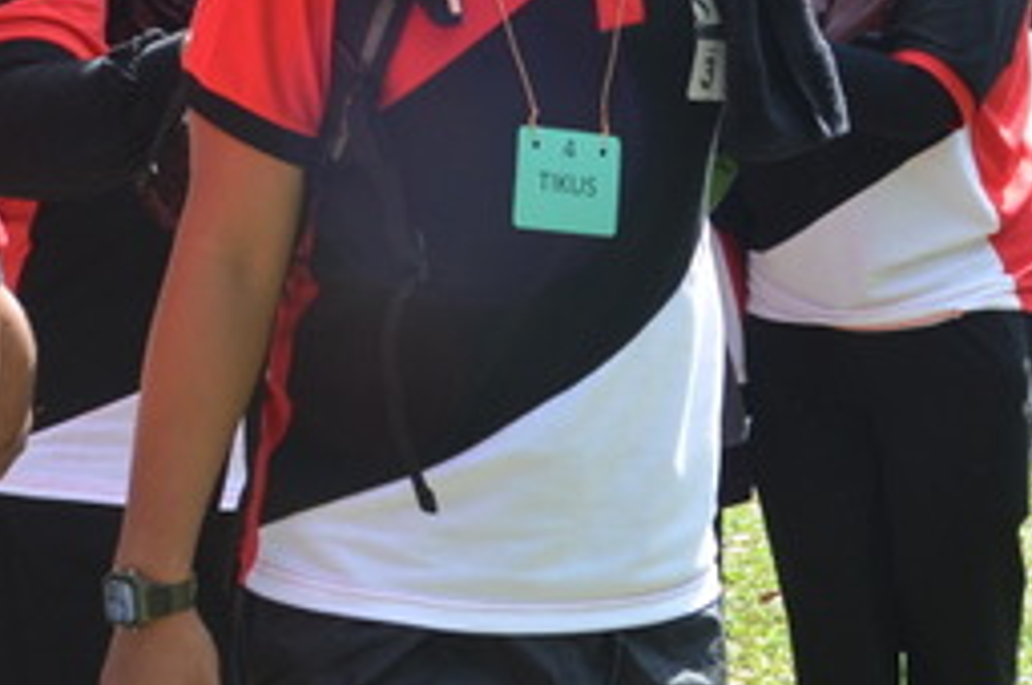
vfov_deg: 10.3
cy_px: -149
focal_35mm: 131
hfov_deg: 15.7
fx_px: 3751
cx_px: 576
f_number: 5
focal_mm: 28
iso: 250
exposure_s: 1/400
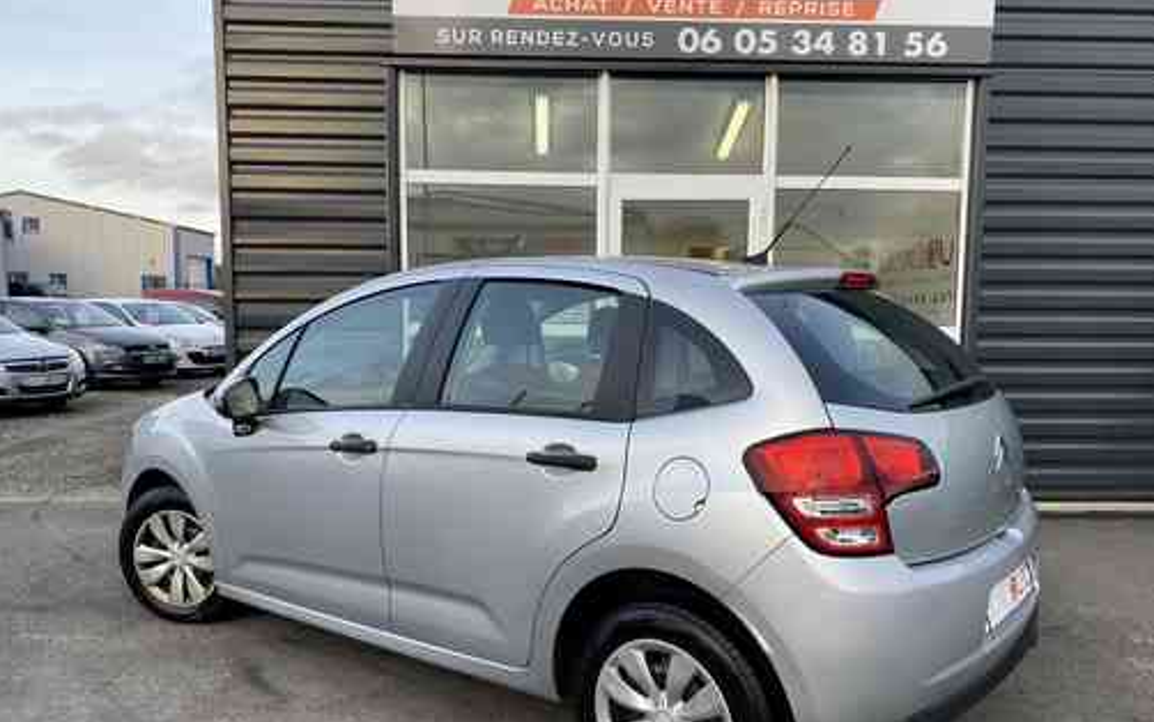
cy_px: 399
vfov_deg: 44.5
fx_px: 881
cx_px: 579
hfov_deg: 66.5
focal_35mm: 28
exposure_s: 1/233
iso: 32
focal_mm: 4.25
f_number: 1.8
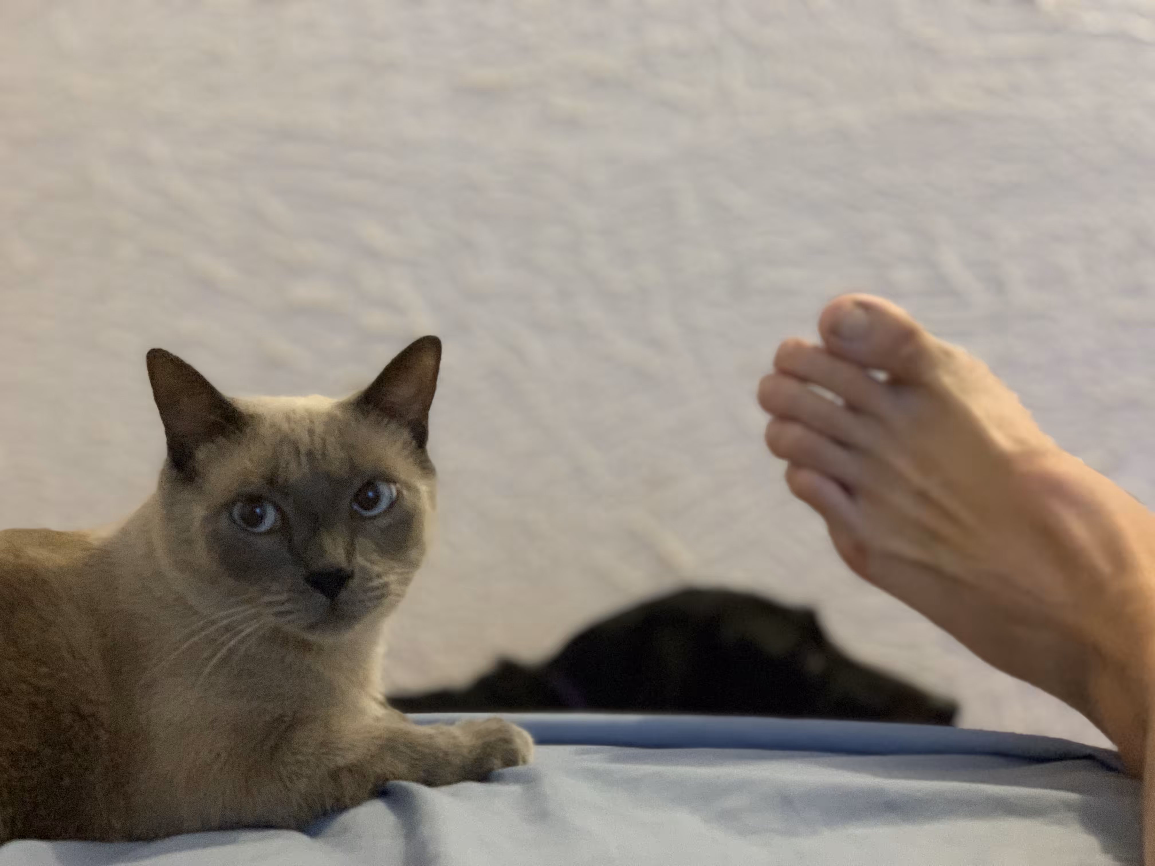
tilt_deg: -2.6
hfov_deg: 36.8
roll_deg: -1.1
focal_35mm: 52
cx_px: 578
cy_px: 433
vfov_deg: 28.0
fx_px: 1735
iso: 400
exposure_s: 1/45
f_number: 2.4
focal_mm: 6
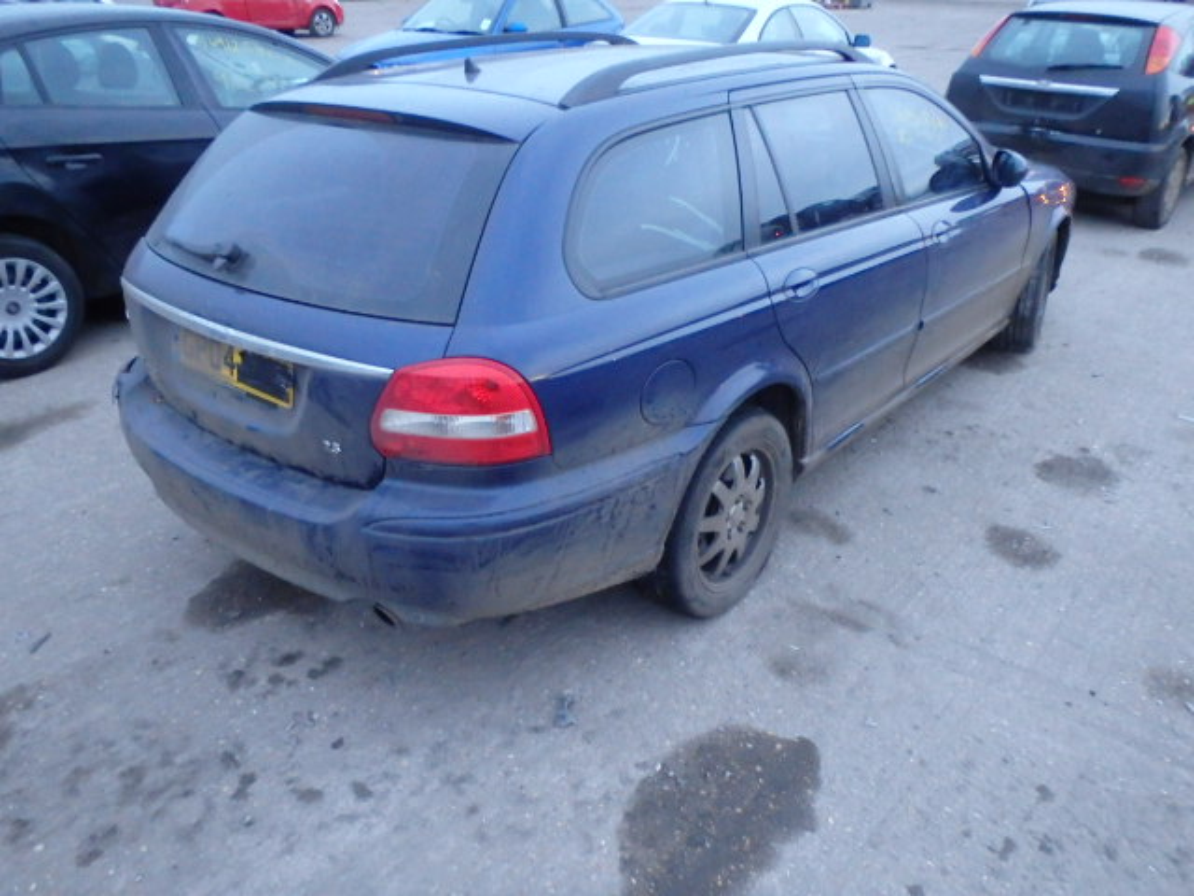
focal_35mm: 28
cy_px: 448
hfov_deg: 63.4
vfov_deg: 49.7
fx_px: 966
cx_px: 597
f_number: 3.9
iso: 1600
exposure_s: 1/30
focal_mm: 5
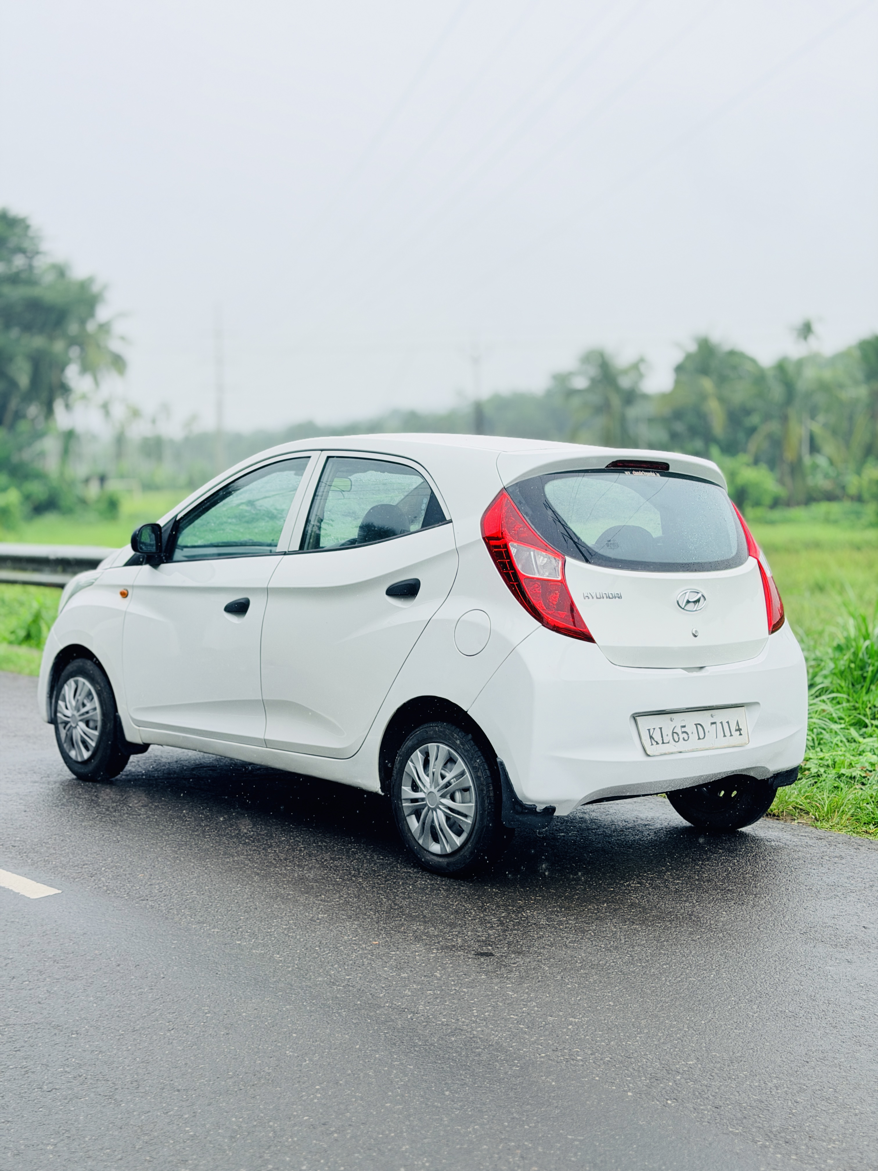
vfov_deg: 39.7
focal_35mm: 48
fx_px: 1623
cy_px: 586
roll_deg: +1.9
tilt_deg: -4.4
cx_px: 439
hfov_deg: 30.3
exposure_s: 1/4878
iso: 64
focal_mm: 6.76
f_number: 1.78
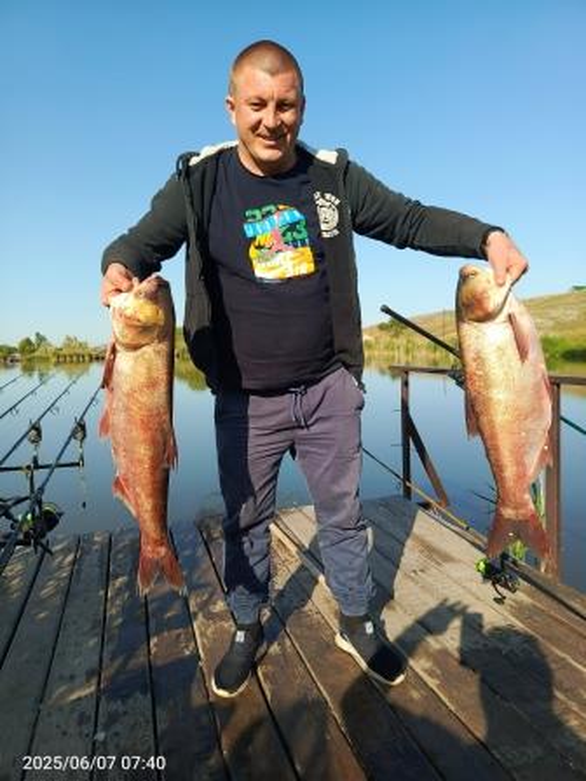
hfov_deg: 58.9
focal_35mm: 23
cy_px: 390
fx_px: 519
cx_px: 293
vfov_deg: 73.9
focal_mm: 5.25
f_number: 1.75
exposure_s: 1/246
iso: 50
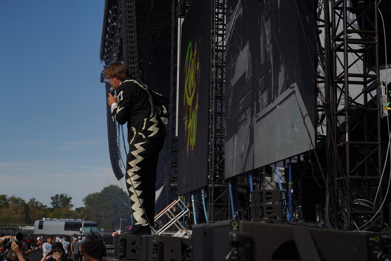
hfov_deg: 31.9
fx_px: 684
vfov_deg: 21.6
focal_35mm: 63
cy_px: 130
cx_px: 196
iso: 100
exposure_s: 1/640
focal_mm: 63
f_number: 8
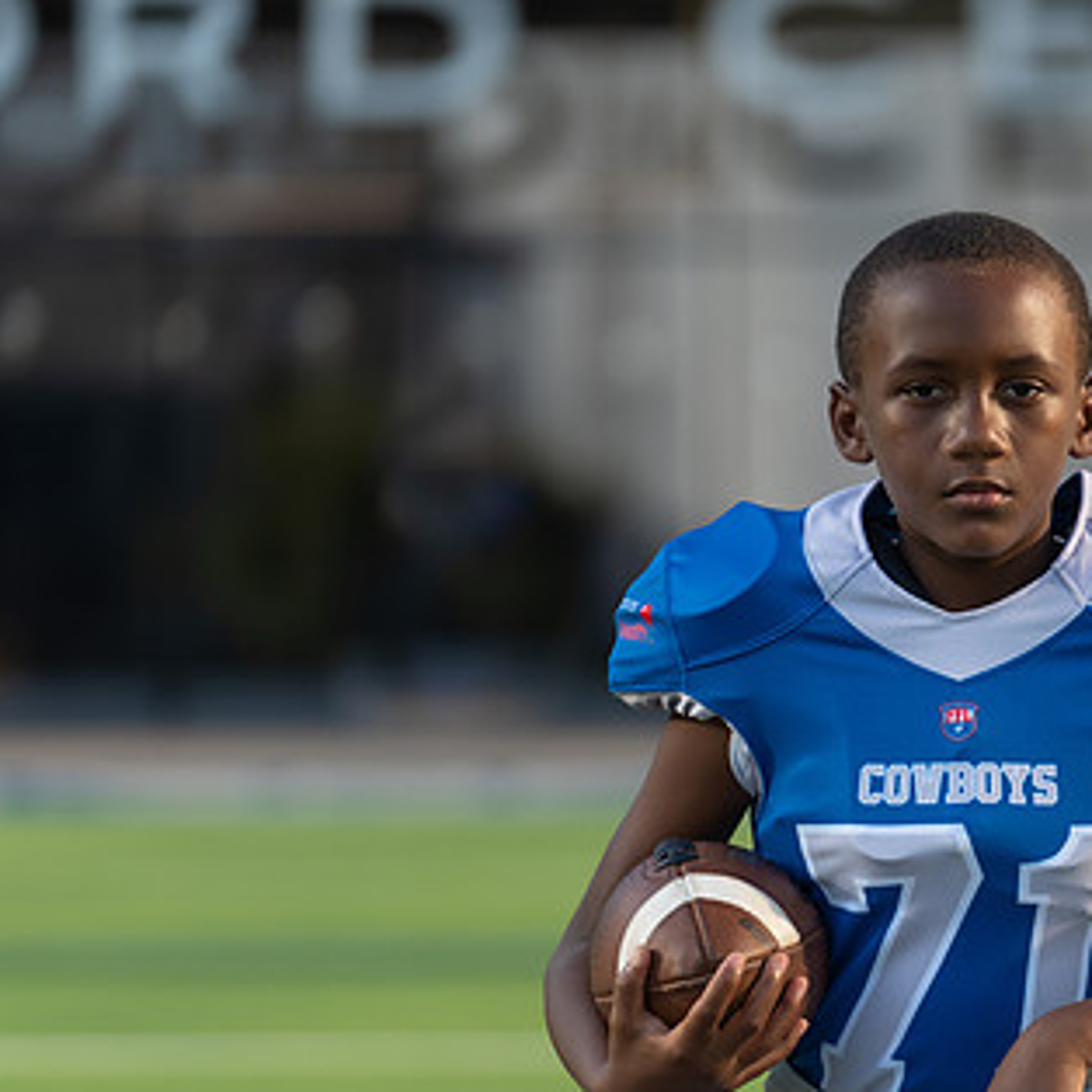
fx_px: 8958
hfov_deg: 7.0
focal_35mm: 251
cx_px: 961
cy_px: 642
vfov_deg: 7.0
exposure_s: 1/640
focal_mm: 135
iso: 100
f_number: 2.8
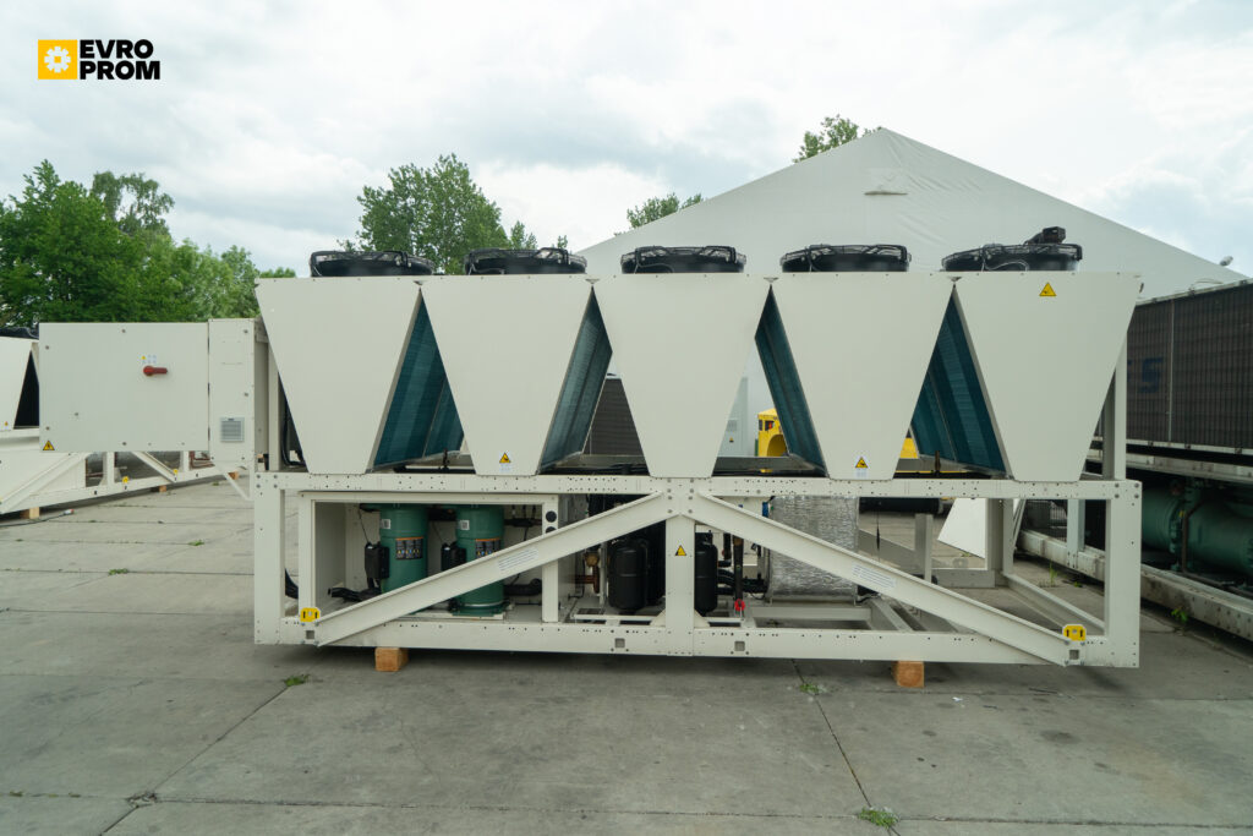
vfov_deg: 53.1
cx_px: 626
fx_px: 835
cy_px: 418
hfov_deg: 73.7
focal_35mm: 24
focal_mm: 24
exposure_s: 1/320
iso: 640
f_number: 6.3
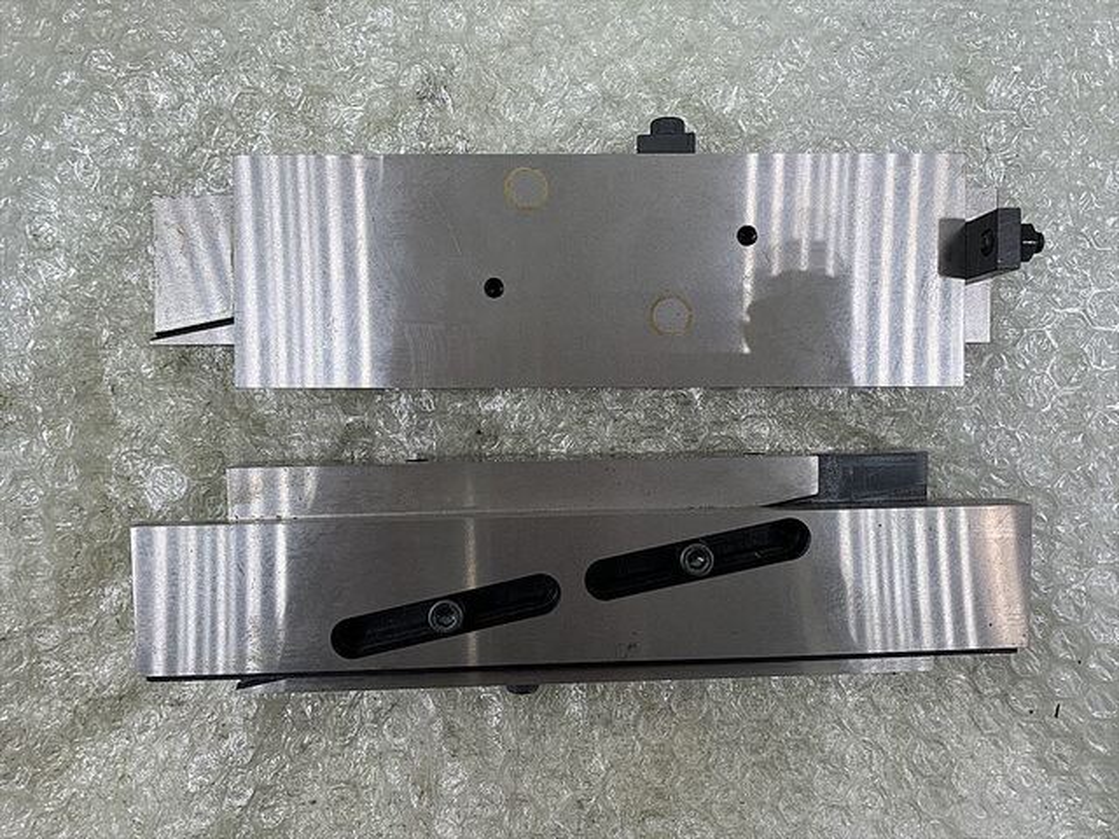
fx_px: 840
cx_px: 560
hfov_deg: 67.3
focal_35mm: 26
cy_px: 420
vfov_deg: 53.1
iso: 32
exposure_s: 1/122
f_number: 1.8
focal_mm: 4.25
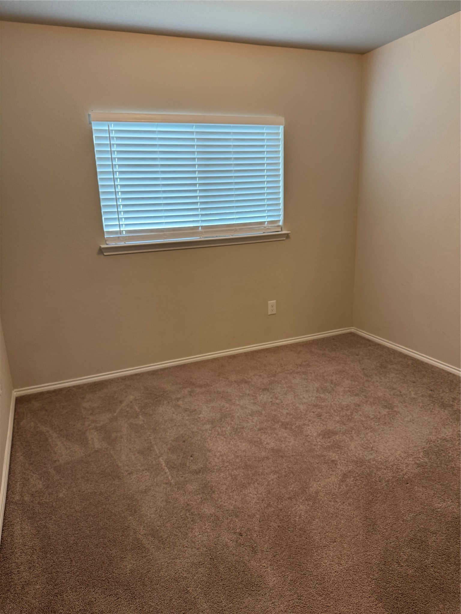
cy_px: 307
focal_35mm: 24
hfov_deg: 56.8
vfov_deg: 71.6
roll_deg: +4.0
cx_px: 230
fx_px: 426
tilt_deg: -15.1
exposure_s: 1/60
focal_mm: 6.76
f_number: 1.78
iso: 160
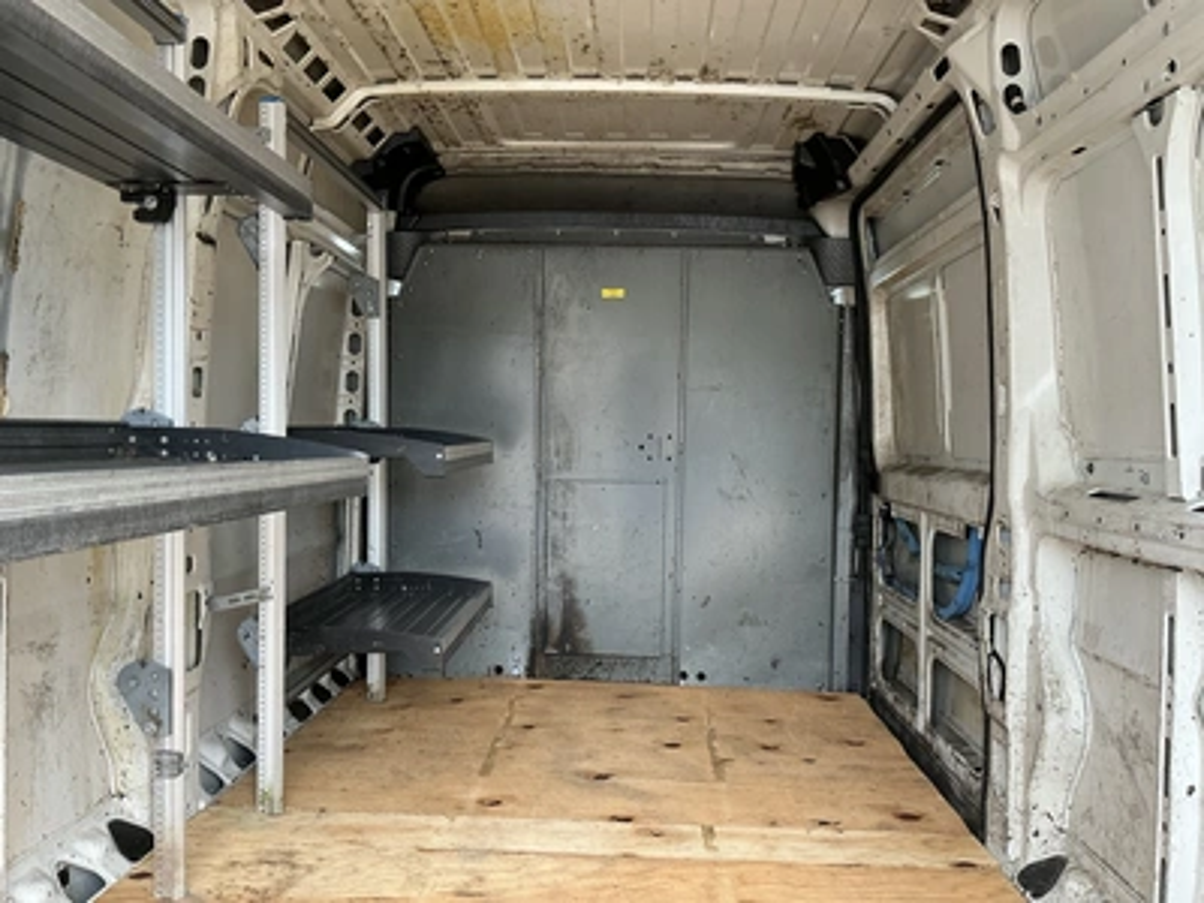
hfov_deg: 63.4
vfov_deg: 49.7
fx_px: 974
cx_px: 602
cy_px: 452
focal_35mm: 28
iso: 64
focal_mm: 3
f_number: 1.8
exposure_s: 1/103
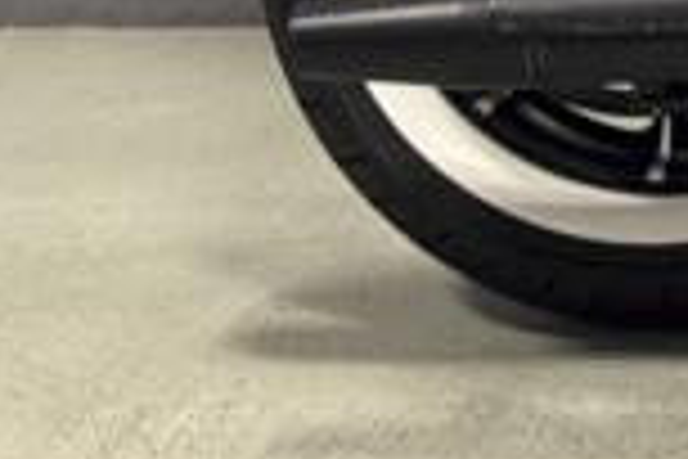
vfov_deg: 5.1
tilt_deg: -10.3
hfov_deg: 7.3
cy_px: -576
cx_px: 1704
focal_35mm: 261
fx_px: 4988
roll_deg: +0.0
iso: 250
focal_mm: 6.76
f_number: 1.78
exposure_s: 1/60
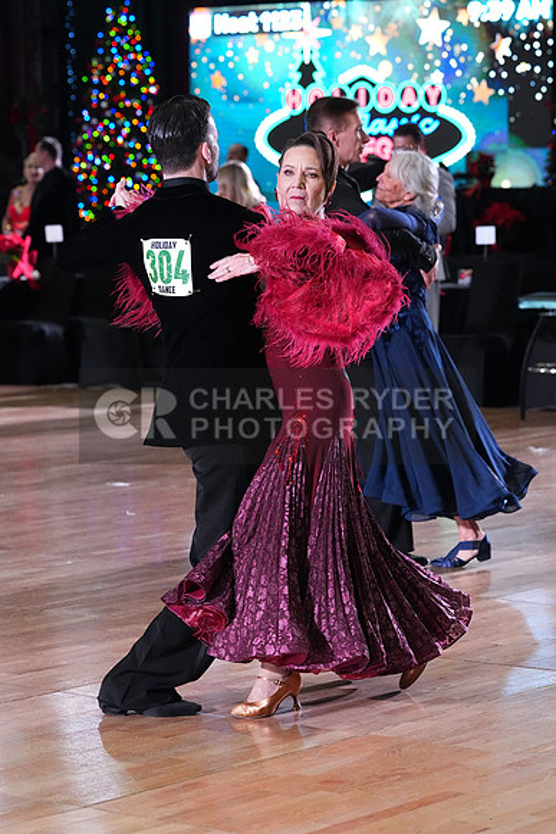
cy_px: 417
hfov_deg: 11.1
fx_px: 2871
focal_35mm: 124
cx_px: 278
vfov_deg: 16.5
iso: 10000
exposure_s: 1/400
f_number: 5.6
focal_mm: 124
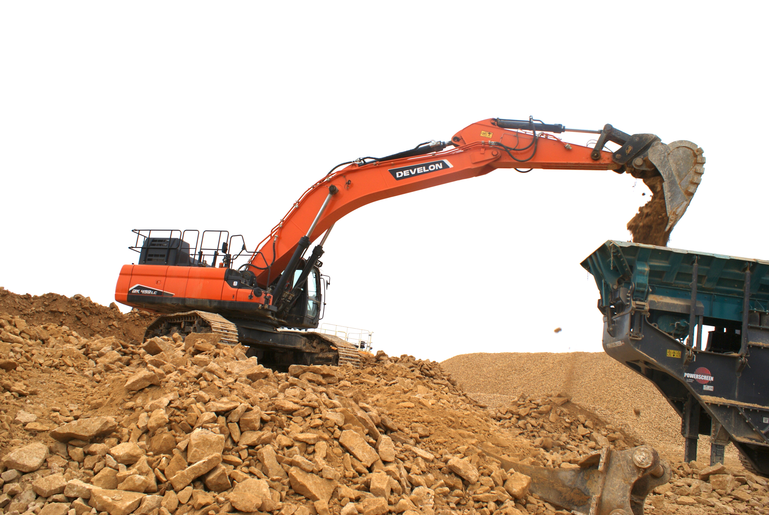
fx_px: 577
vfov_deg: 48.0
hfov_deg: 67.3
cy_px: 258
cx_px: 384
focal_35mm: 27
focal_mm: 18
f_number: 9
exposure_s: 1/80
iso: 100
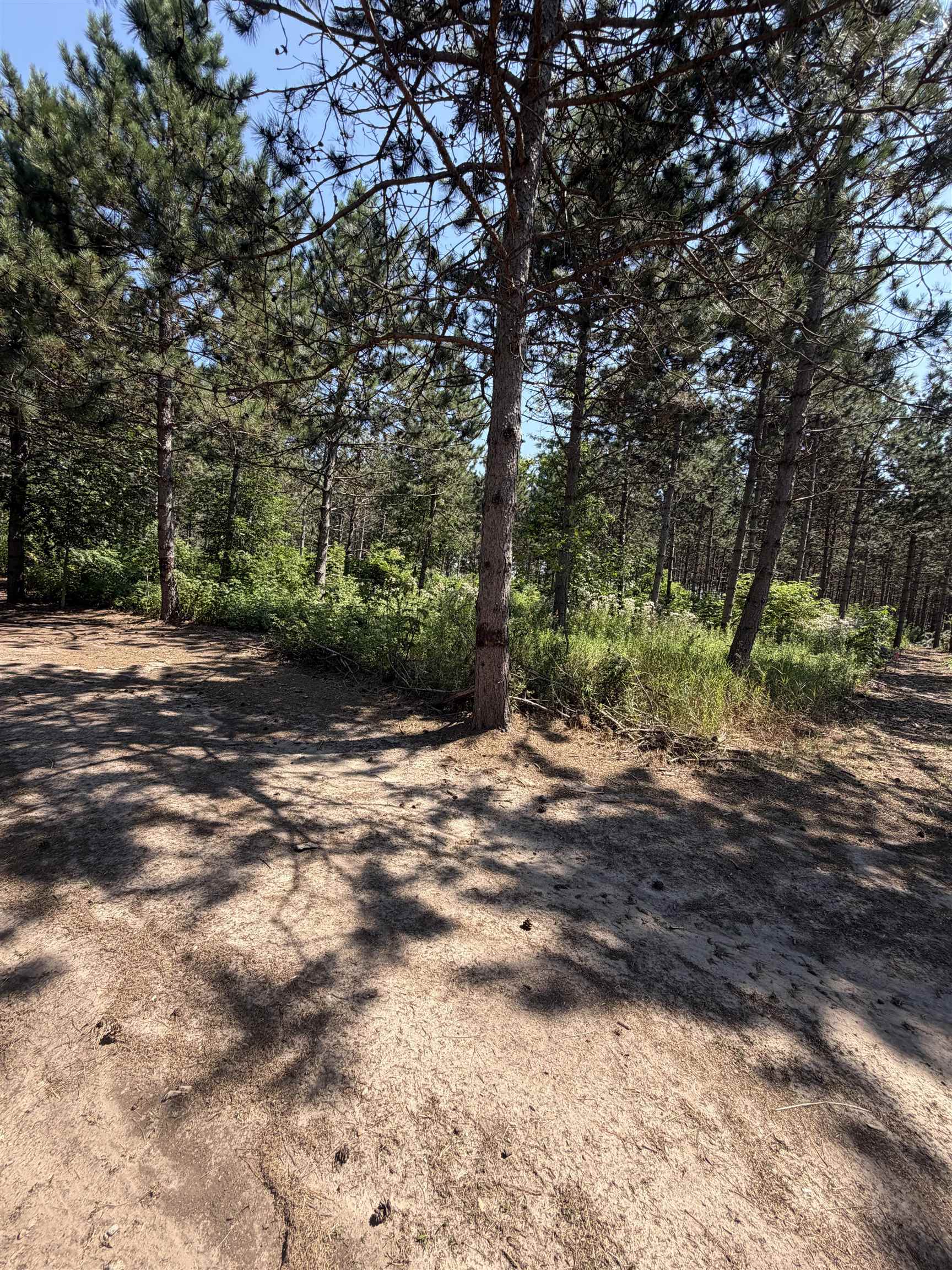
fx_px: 513
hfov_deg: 85.7
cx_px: 476
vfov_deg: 102.1
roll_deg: -4.8
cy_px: 635
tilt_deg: -3.1
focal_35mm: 14
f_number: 2.2
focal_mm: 2.22
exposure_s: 1/502
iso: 40
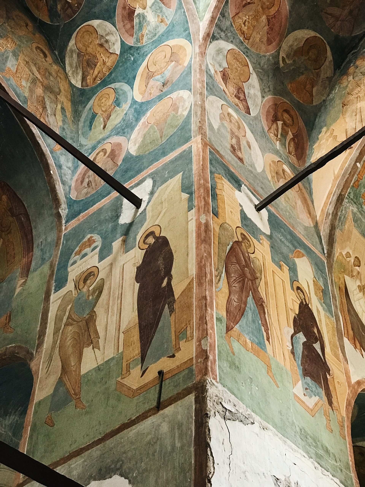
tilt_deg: +48.8
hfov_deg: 25.7
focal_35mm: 57
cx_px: 182
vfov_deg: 33.8
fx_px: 801
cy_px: 244
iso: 400
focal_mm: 6.6
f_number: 2.8
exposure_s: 1/50
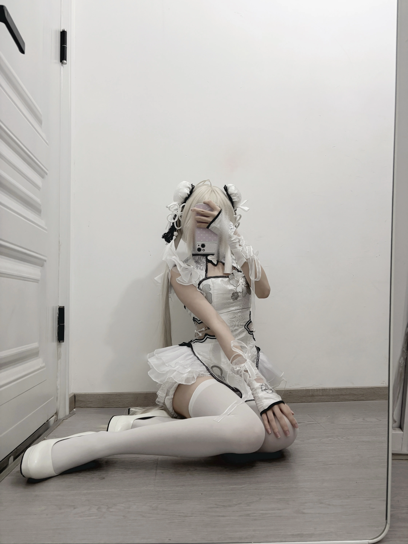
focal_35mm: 26
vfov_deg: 67.3
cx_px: 204
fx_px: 409
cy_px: 272
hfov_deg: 53.1
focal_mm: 5.96
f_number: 1.6
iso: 200
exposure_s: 1/50
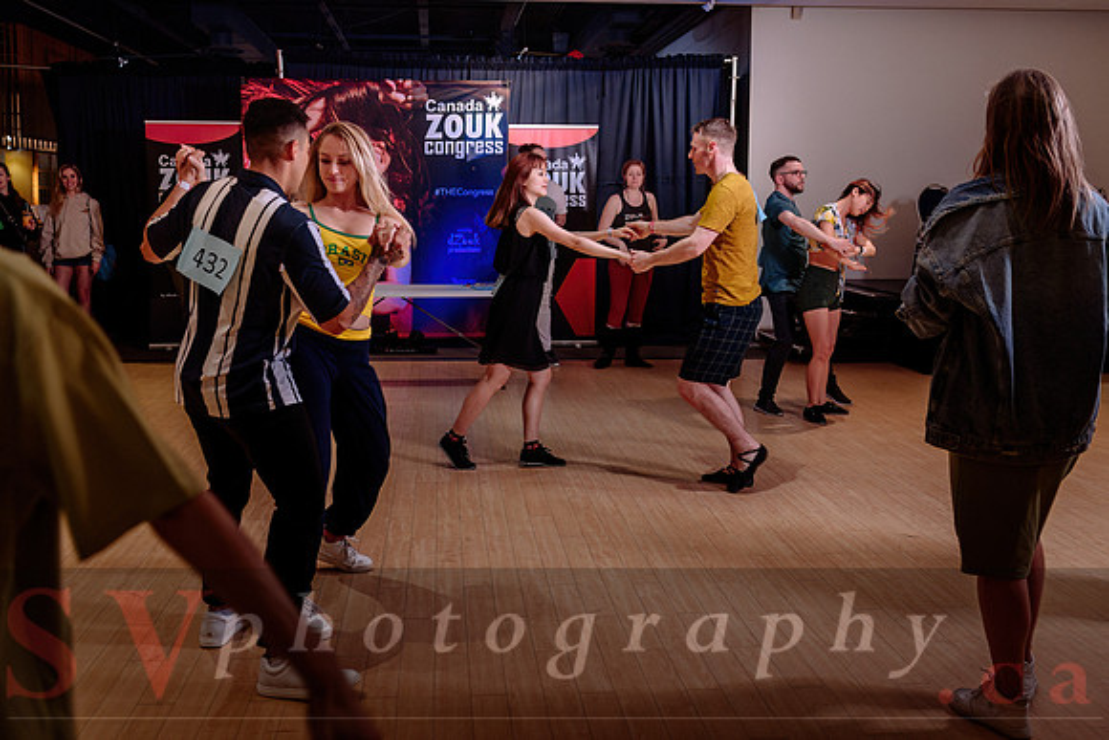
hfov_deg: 50.9
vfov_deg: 35.2
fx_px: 1165
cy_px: 311
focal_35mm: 38
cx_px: 524
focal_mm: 32
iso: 400
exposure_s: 1/100
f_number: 3.2
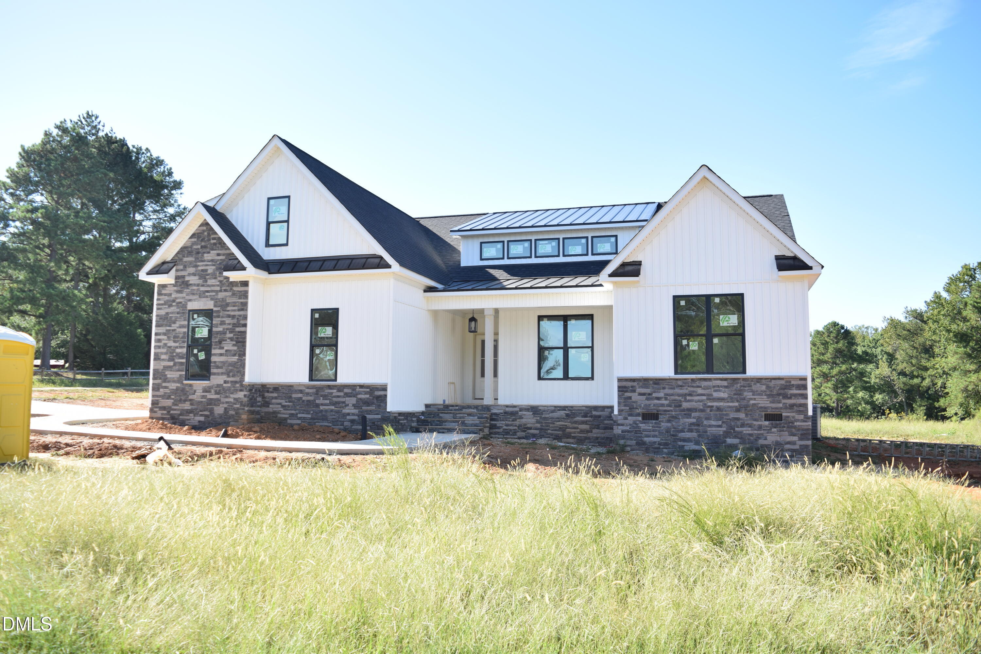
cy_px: 327
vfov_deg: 47.9
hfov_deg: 67.4
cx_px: 490
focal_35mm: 27
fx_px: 736
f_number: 4.5
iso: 100
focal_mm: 18
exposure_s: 1/200
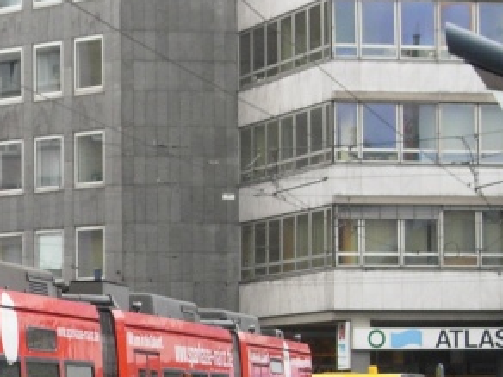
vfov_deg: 7.5
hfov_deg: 9.8
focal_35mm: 197
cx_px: -165
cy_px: 346
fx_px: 2863
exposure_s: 1/93.1
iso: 100
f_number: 3.7
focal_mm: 14.9
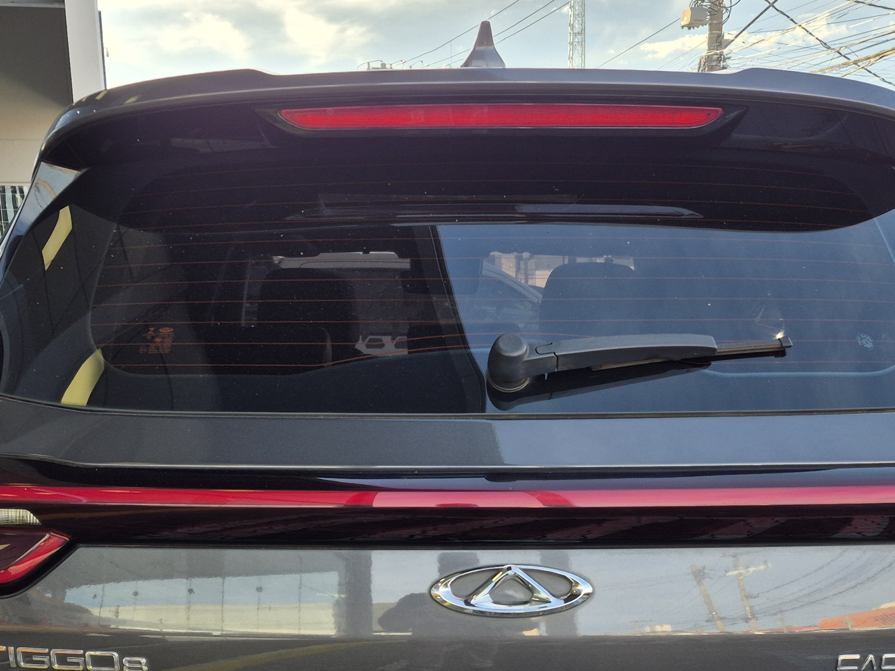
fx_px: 1241
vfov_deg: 28.6
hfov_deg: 39.7
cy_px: 649
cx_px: 445
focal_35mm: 48
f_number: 1.8
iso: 25
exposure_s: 1/410
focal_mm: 5.4
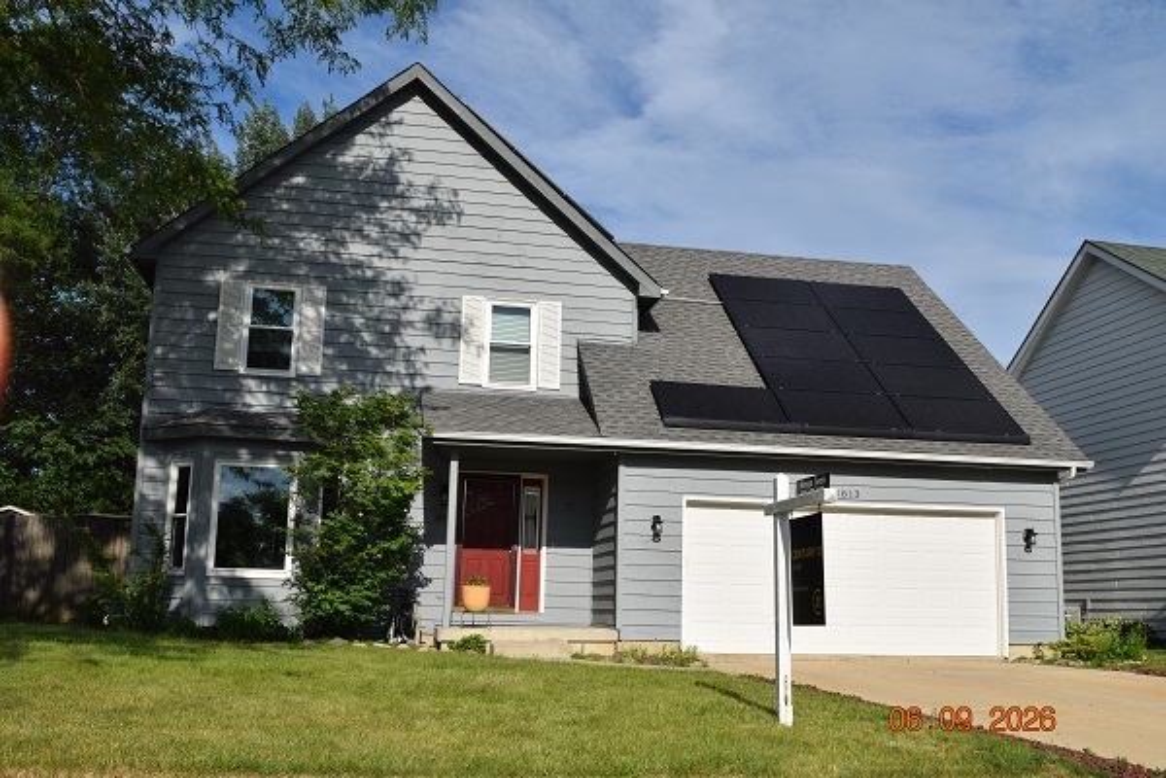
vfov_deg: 36.9
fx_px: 1166
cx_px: 583
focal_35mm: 36
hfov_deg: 53.1
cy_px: 389
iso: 100
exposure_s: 1/200
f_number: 14
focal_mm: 24
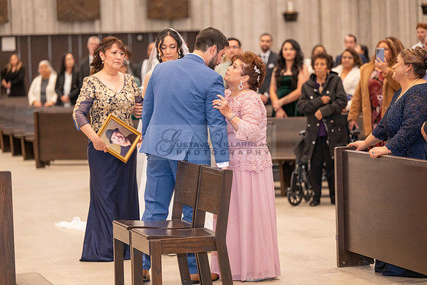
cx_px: 214
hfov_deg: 17.1
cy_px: 142
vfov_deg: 11.4
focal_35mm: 120
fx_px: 1424
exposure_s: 1/200
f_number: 2.8
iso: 1600
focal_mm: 120
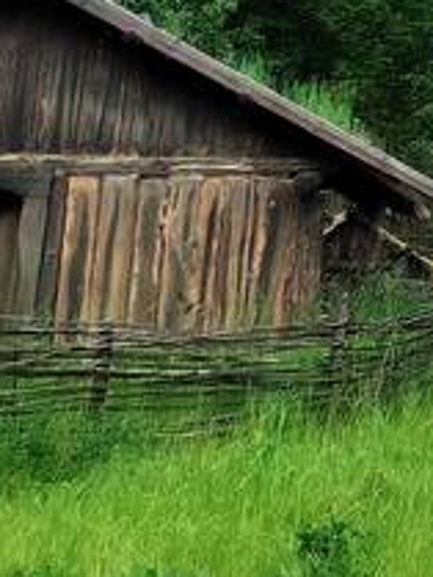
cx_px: 916
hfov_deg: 13.8
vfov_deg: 20.5
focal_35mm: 88
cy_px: -149
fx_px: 1466
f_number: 2.2
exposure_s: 1/810
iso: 50
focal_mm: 1.96
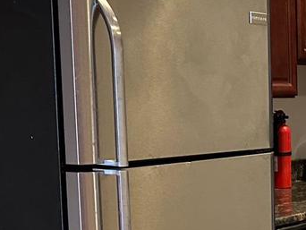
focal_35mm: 101
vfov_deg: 14.5
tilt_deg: -8.9
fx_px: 893
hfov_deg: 17.3
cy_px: 209
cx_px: 472
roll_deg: -1.3
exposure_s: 1/60
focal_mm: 6.86
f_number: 1.78
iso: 500
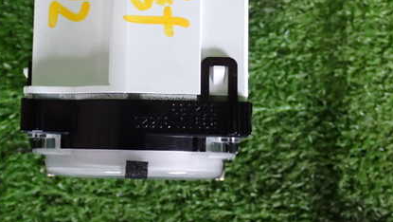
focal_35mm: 74
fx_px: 772
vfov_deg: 16.2
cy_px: 46
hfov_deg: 28.4
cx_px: 134
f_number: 3.1
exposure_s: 1/50
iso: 640
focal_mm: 8.4
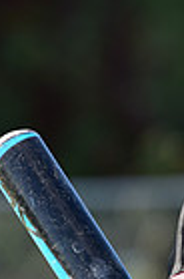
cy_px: 460
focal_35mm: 795
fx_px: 6125
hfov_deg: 1.7
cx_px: 235
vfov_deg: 2.6
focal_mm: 190
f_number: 5
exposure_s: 1/200
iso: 80
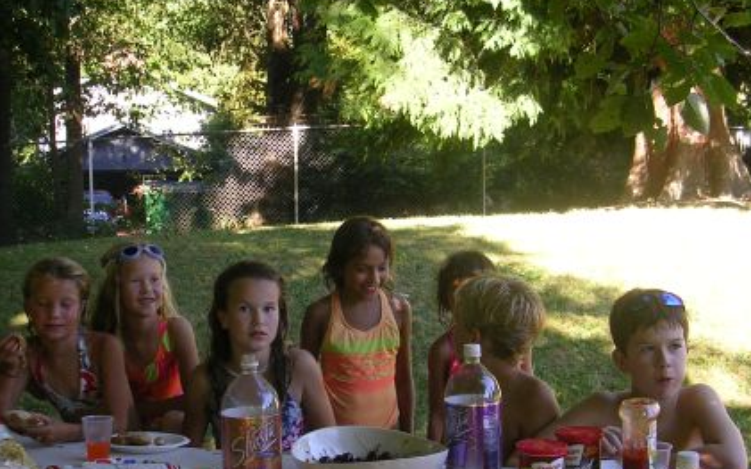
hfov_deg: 39.6
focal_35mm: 51
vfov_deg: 25.2
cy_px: 309
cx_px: 358
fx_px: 1044
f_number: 2.8
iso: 50
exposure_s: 1/96.9
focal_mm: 5.8
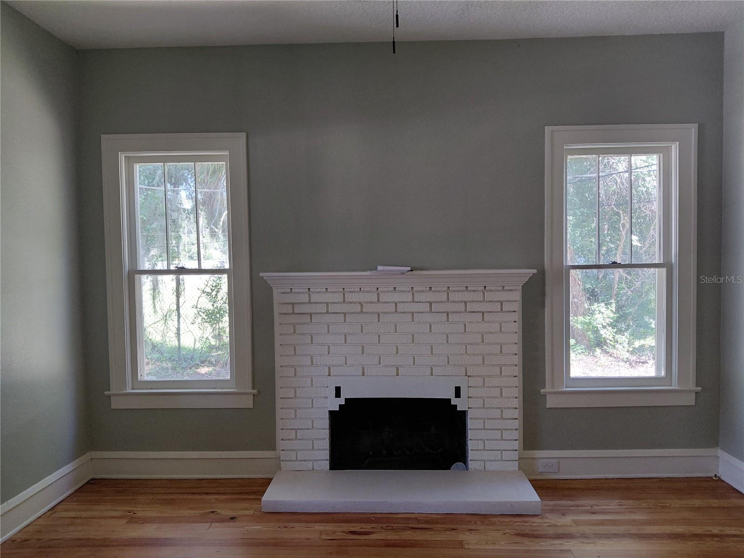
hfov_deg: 69.4
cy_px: 279
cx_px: 372
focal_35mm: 25
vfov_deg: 54.9
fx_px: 537
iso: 200
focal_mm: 4.69
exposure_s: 1/100
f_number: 1.8
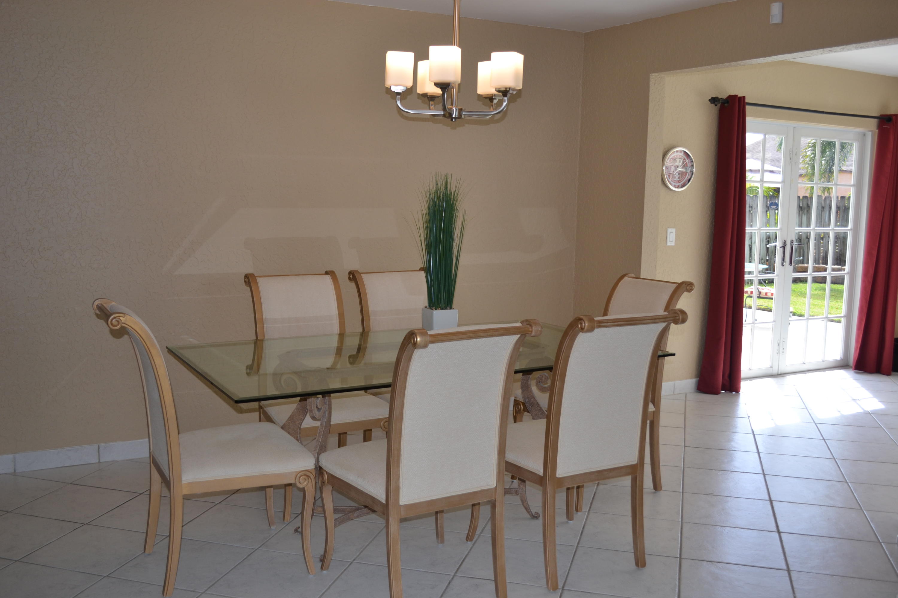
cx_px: 449
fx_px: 823
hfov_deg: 57.2
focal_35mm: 33
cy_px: 299
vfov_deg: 40.0
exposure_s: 1/125
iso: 200
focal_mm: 22
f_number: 4
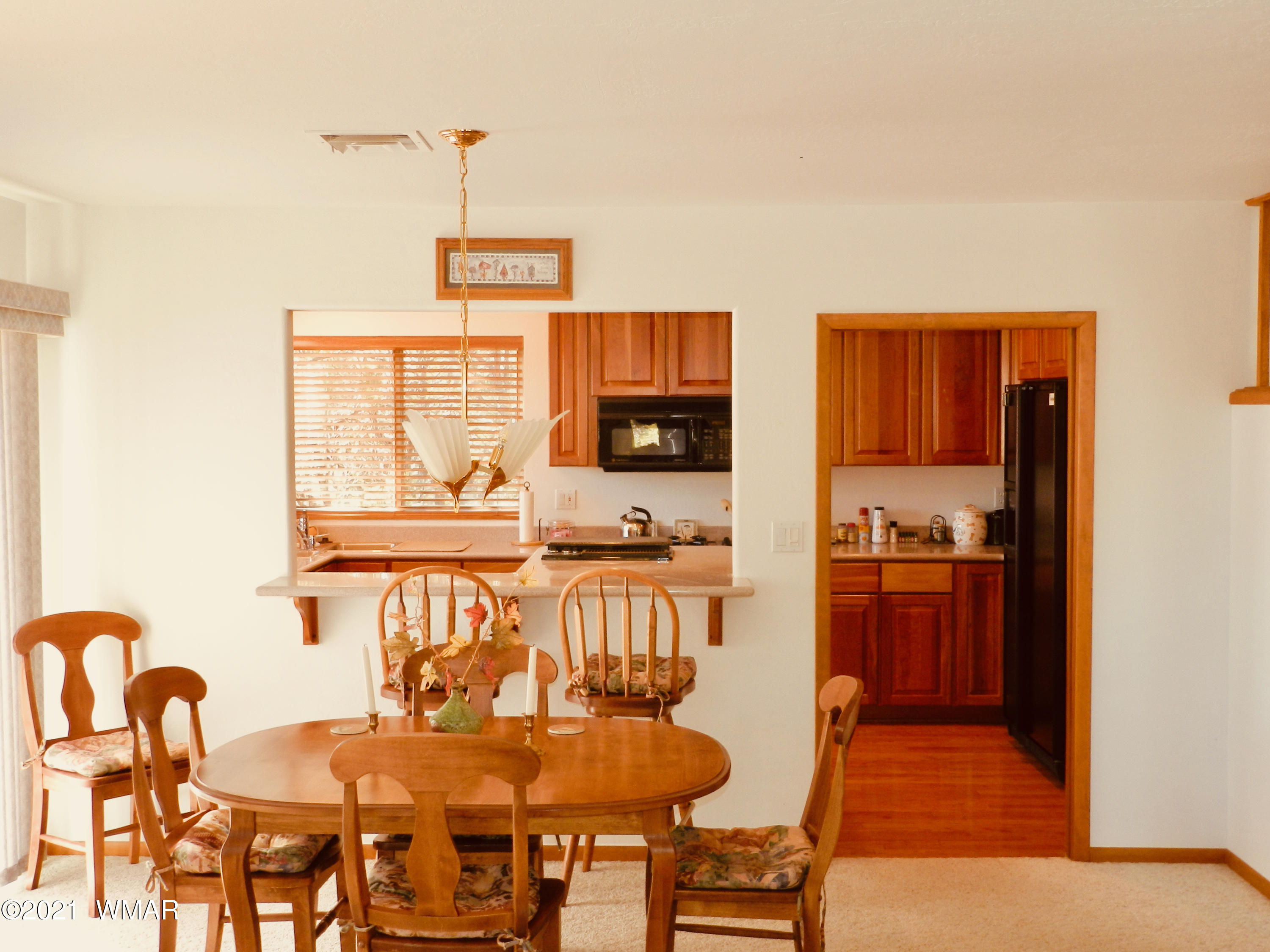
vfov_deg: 37.7
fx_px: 1394
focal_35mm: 38
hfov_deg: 49.0
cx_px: 635
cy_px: 476
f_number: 4
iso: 180
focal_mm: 6.7
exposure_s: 1/30
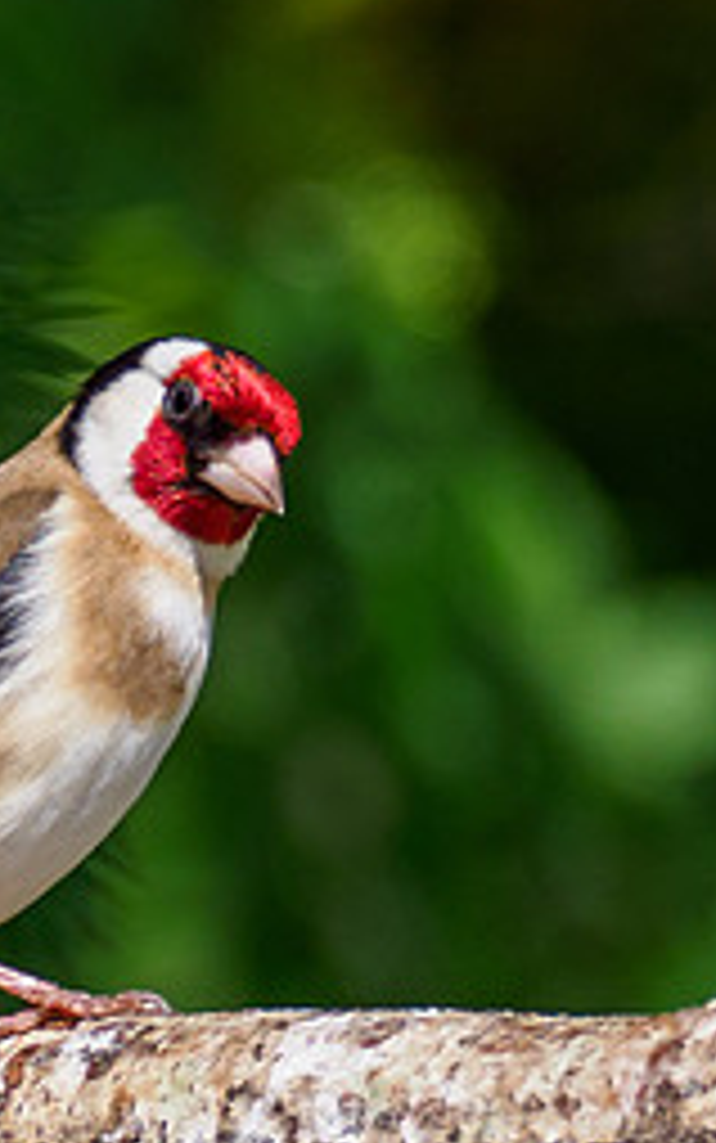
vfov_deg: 0.7
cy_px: 444
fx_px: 89722
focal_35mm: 2877
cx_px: 34
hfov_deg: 0.5
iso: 250
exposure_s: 1/1000
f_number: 4.5
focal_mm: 300
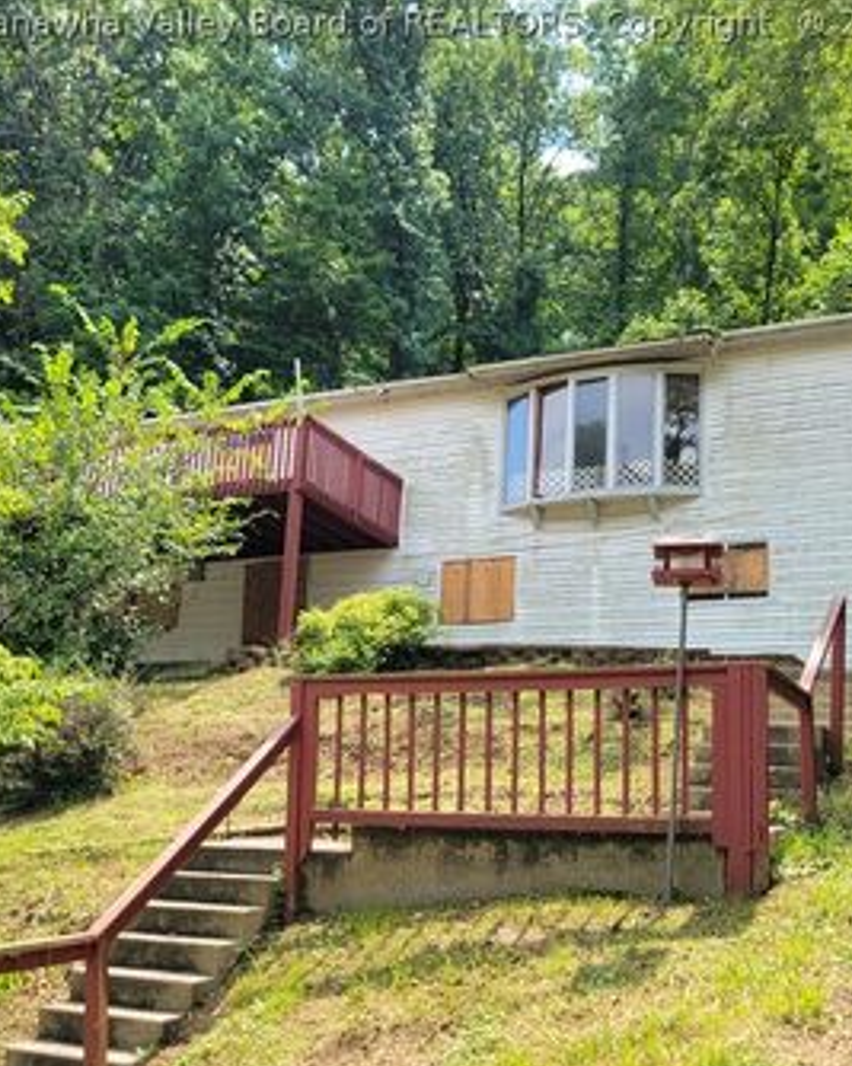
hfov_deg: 39.1
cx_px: 424
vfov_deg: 47.9
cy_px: 592
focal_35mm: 38
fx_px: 1198
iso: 40
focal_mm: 5.4
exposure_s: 1/709
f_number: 1.8
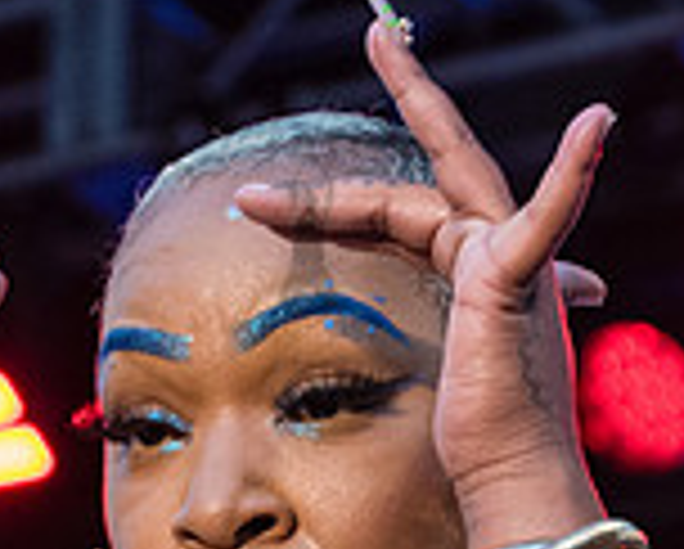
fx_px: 6608
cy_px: 600
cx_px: 346
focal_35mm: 326
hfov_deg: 5.9
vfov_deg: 4.7
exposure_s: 1/640
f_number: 4
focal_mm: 70
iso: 2000
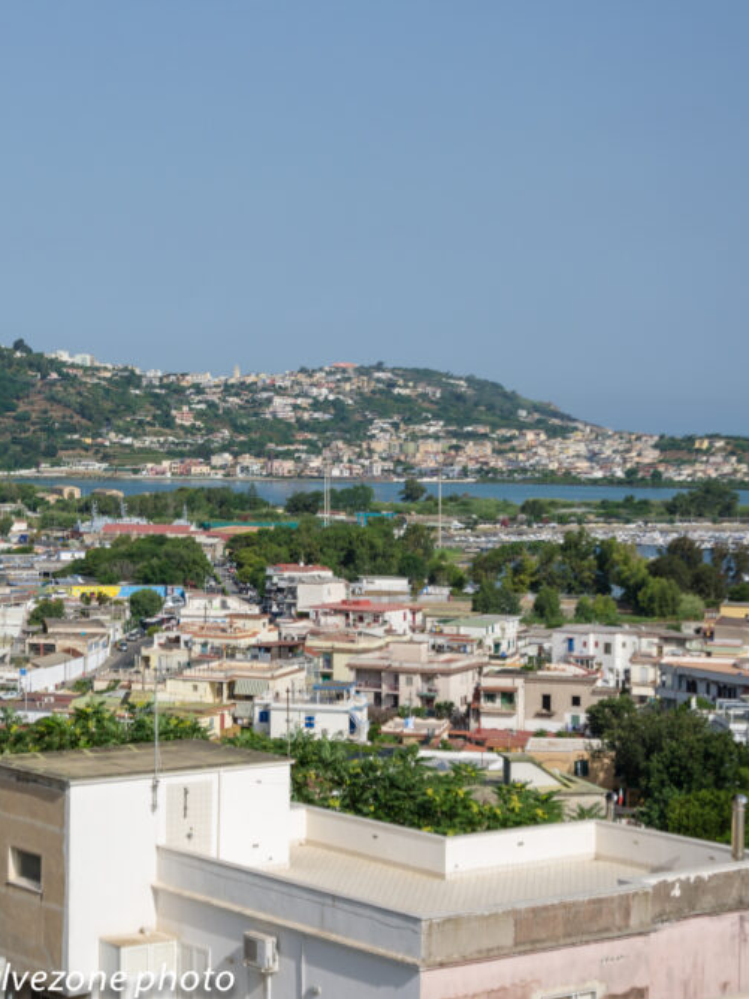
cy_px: 505
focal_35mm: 75
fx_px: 2164
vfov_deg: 26.0
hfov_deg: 19.2
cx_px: 58
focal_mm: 34
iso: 200
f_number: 9
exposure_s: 1/800
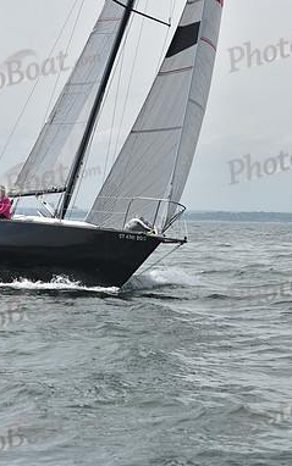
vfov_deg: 18.0
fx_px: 1476
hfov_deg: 11.3
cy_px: 234
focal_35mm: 116
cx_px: 165
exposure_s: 1/1250
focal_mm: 75
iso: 200
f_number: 7.1
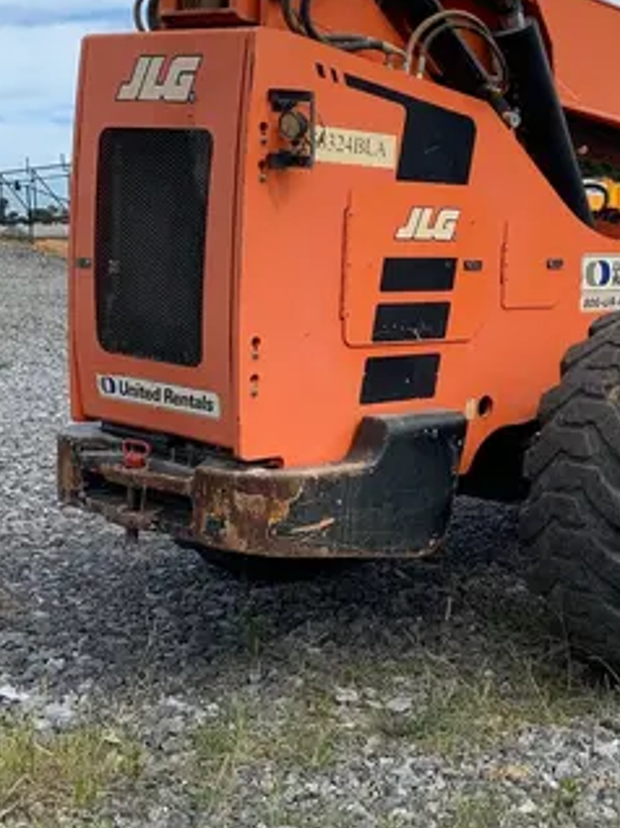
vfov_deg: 32.1
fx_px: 1435
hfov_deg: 23.7
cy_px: 337
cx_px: 557
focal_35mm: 60
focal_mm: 4.25
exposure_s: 1/1689
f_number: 1.8
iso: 25
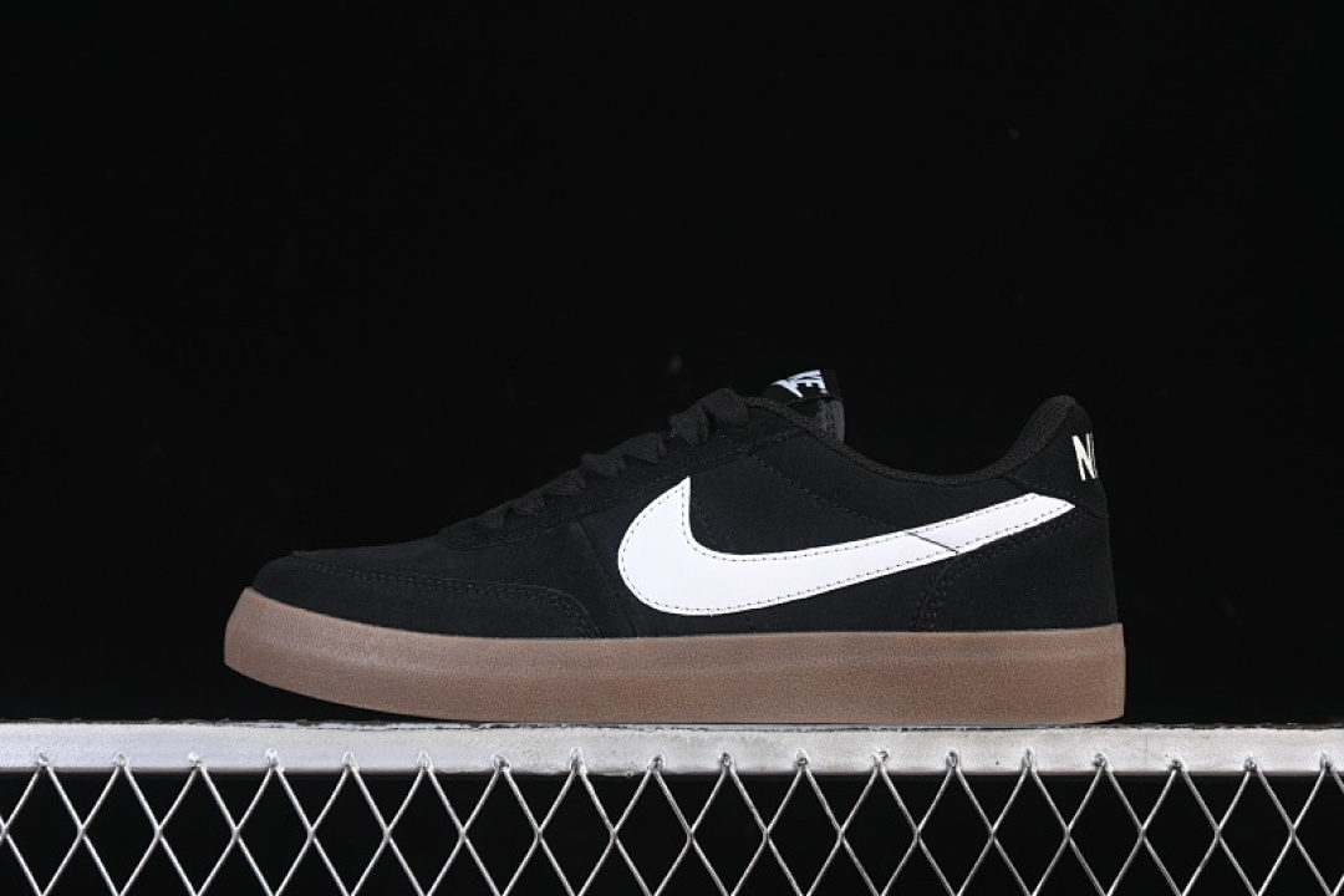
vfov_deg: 18.2
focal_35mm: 75
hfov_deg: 27.0
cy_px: 448
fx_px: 2800
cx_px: 672
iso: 160
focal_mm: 50
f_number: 6.3
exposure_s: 1/50
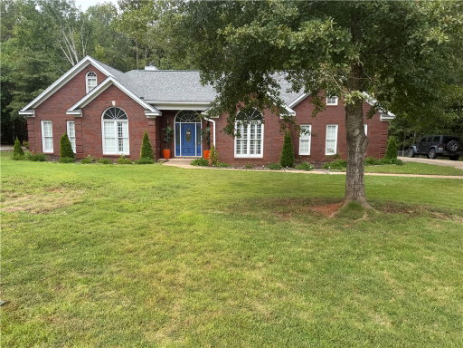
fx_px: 321
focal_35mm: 24
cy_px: 174
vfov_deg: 56.8
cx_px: 232
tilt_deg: -4.7
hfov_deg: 71.6
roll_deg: +0.8
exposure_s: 1/1250
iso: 80
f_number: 1.78
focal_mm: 6.76
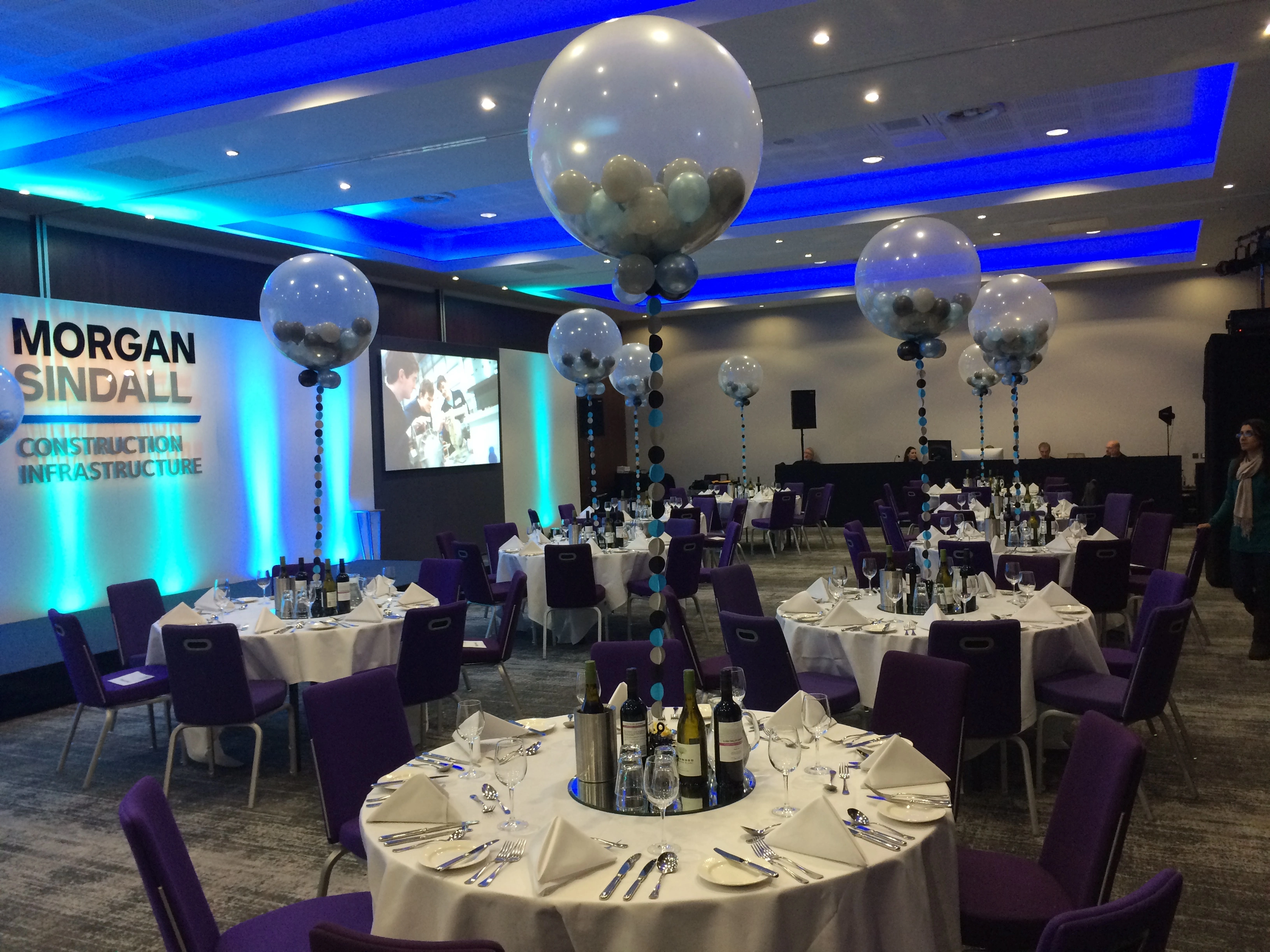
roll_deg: +2.8
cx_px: 635
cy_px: 476
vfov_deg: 48.2
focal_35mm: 29
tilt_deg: -4.3
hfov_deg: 61.7
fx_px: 1064
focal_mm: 4.15
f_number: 2.2
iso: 125
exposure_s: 1/30
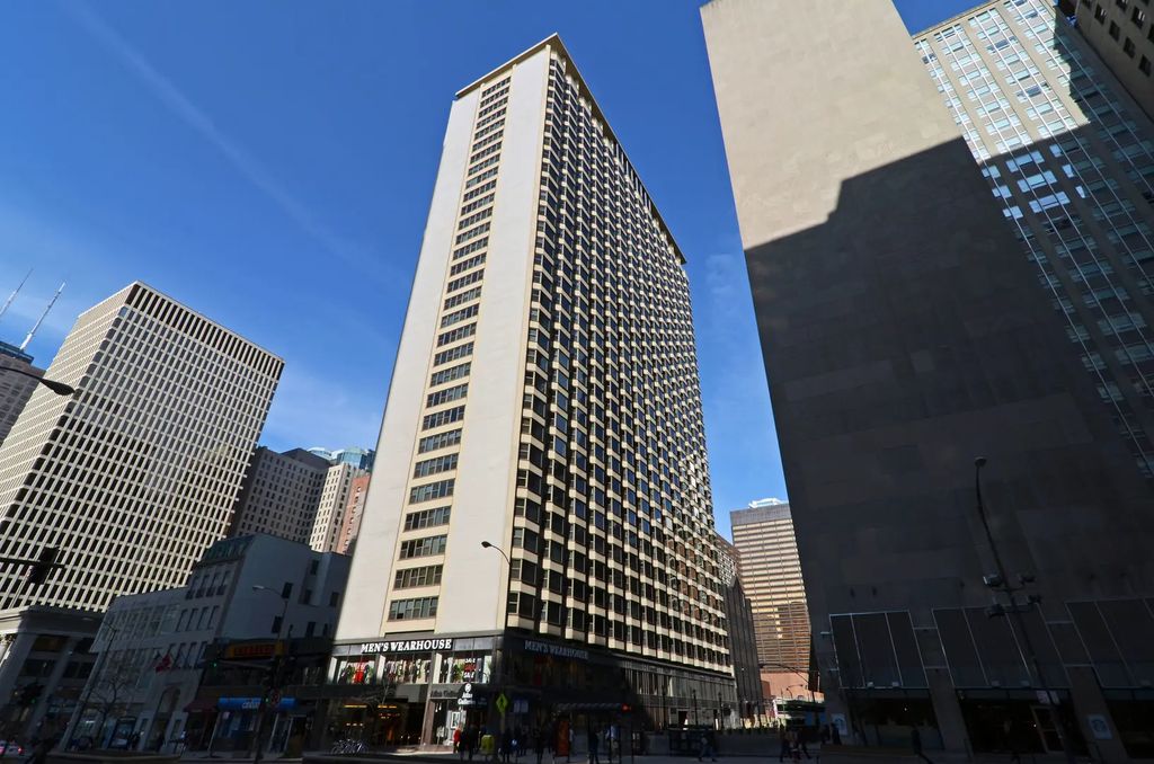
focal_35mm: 16
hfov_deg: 95.1
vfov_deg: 71.8
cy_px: 382
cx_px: 577
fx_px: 528
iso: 100
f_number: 10
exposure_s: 1/160
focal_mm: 11
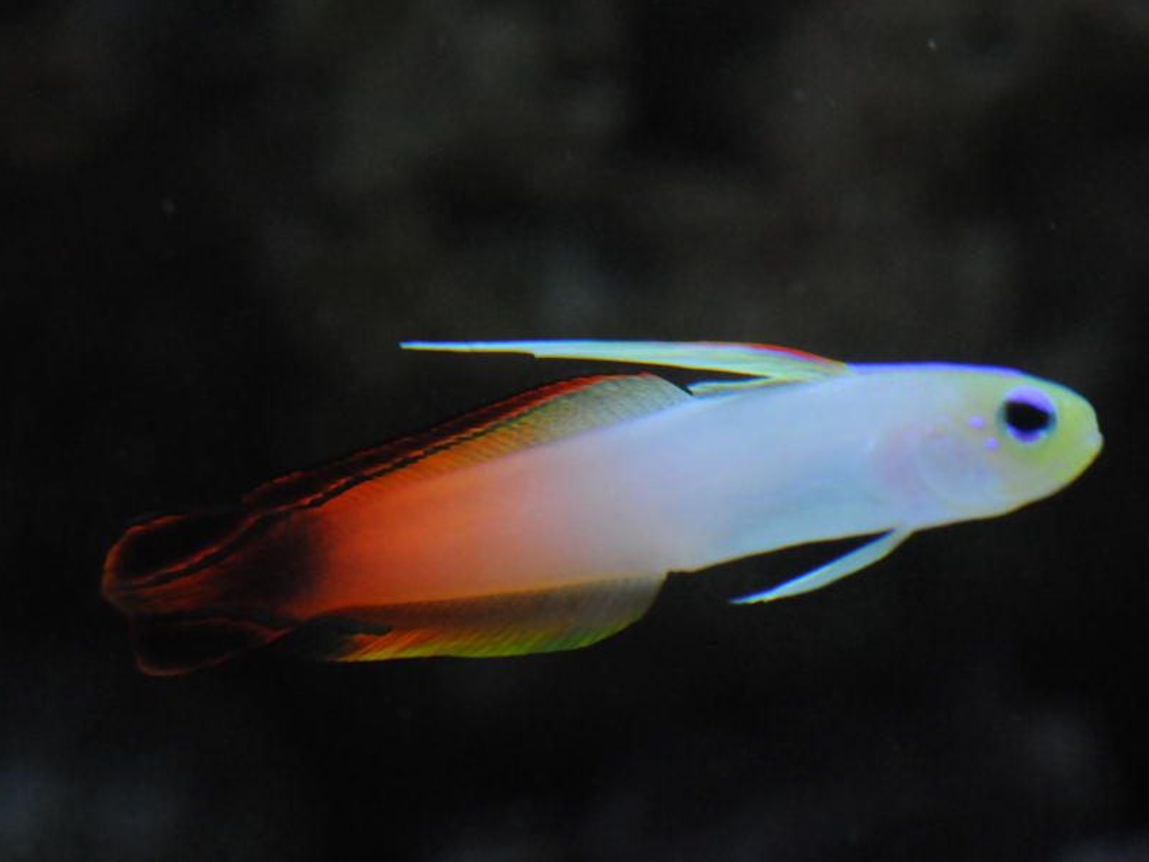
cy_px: 427
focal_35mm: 194
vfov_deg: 7.7
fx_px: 6427
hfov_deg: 10.2
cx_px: 534
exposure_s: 1/320
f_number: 9
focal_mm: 105
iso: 3200
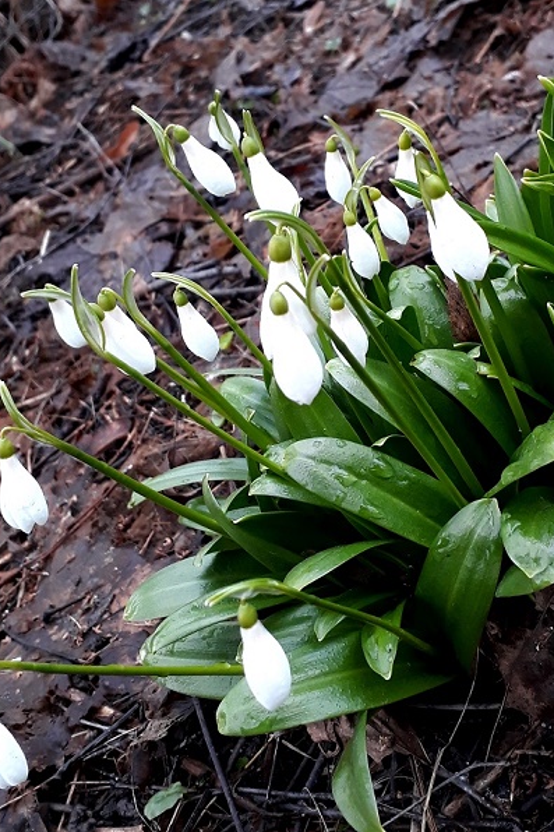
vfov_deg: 44.3
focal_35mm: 44
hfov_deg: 30.2
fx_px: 1016
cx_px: 378
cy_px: 330
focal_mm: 3.6
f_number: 1.9
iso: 100
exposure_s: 1/33
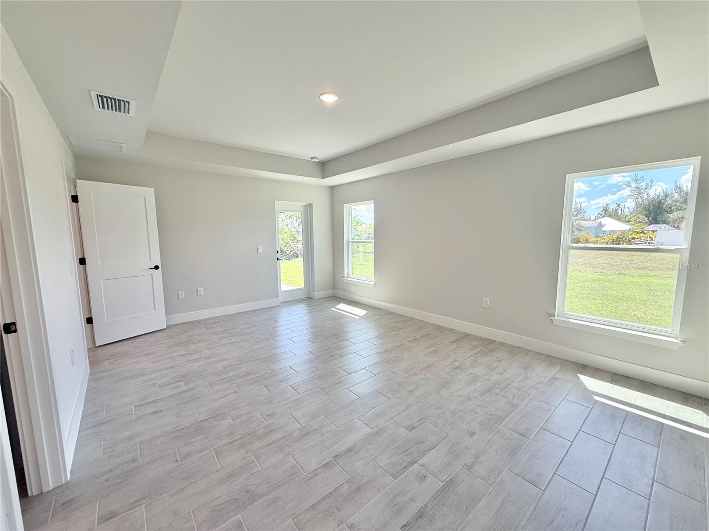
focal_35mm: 14
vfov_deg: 85.7
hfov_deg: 102.1
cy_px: 266
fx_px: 287
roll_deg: +0.9
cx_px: 354
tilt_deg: -5.4
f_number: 2.2
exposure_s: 1/157
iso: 64
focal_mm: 2.22
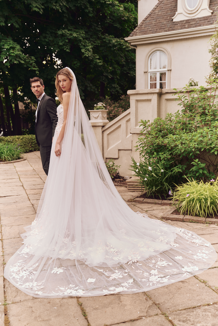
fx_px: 345
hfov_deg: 35.1
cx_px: 109
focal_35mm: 38
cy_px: 163
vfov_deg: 50.7
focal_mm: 38
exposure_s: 1/200
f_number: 3.5
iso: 80
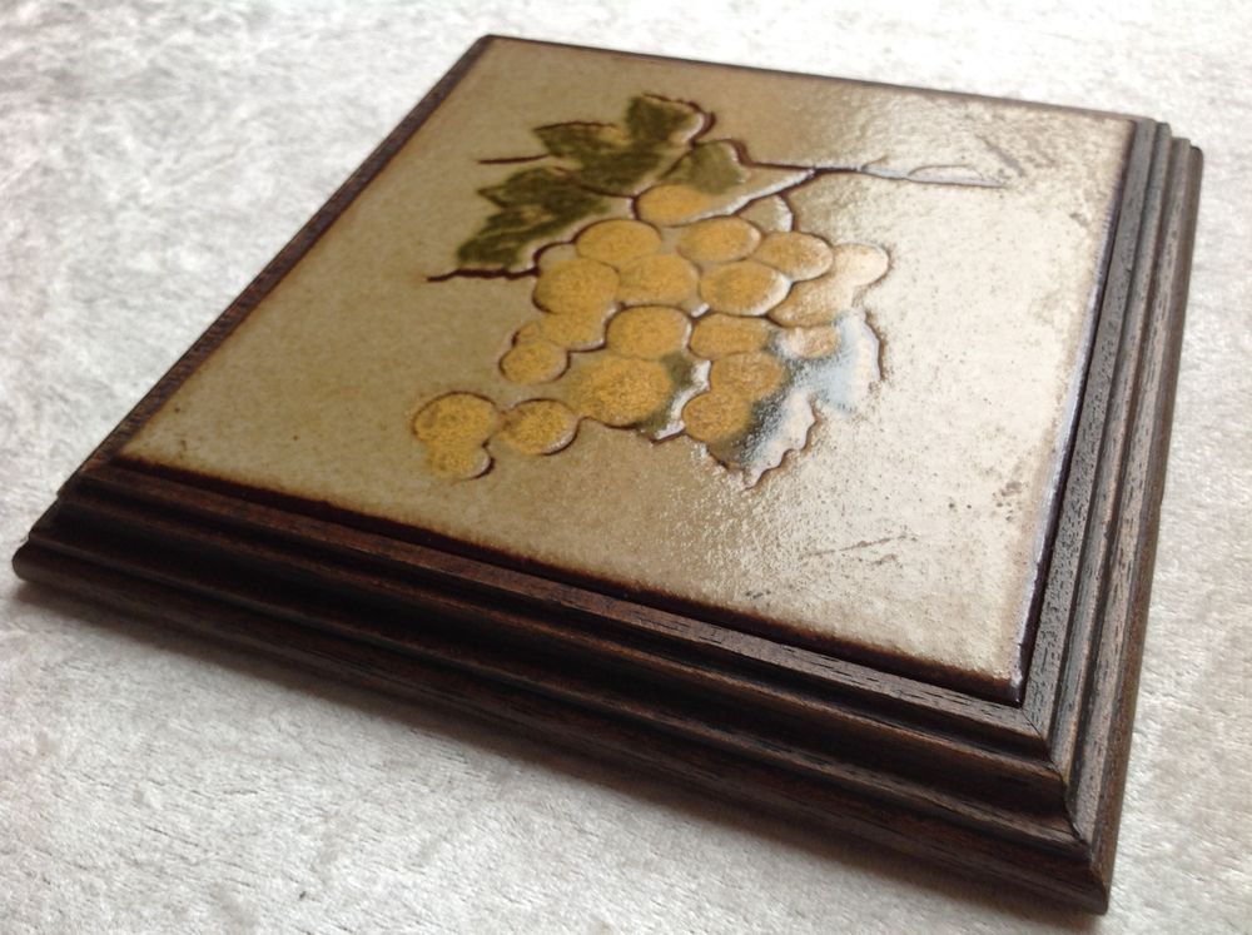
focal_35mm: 35
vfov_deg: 40.6
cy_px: 468
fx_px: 1264
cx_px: 626
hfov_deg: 52.7
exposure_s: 1/15
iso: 80
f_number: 2.4
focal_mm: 4.28
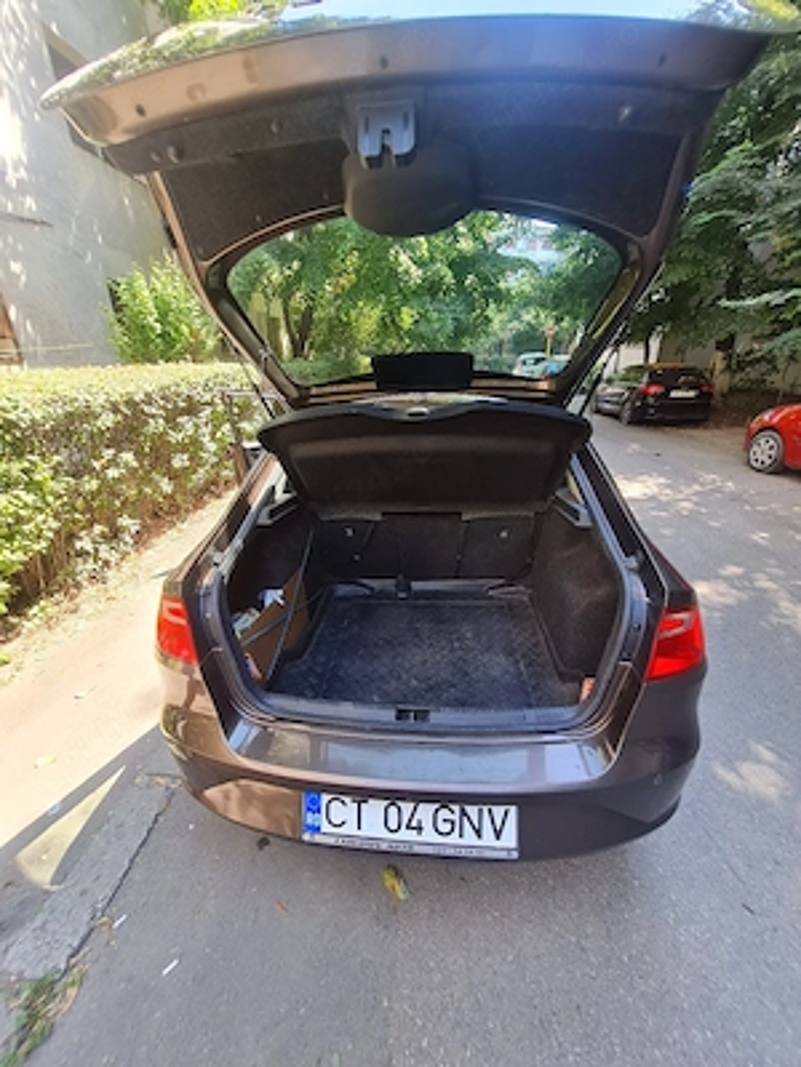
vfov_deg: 106.2
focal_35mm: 13
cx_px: 400
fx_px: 401
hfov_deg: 89.9
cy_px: 534
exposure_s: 1/100
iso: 50
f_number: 2.2
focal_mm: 1.74
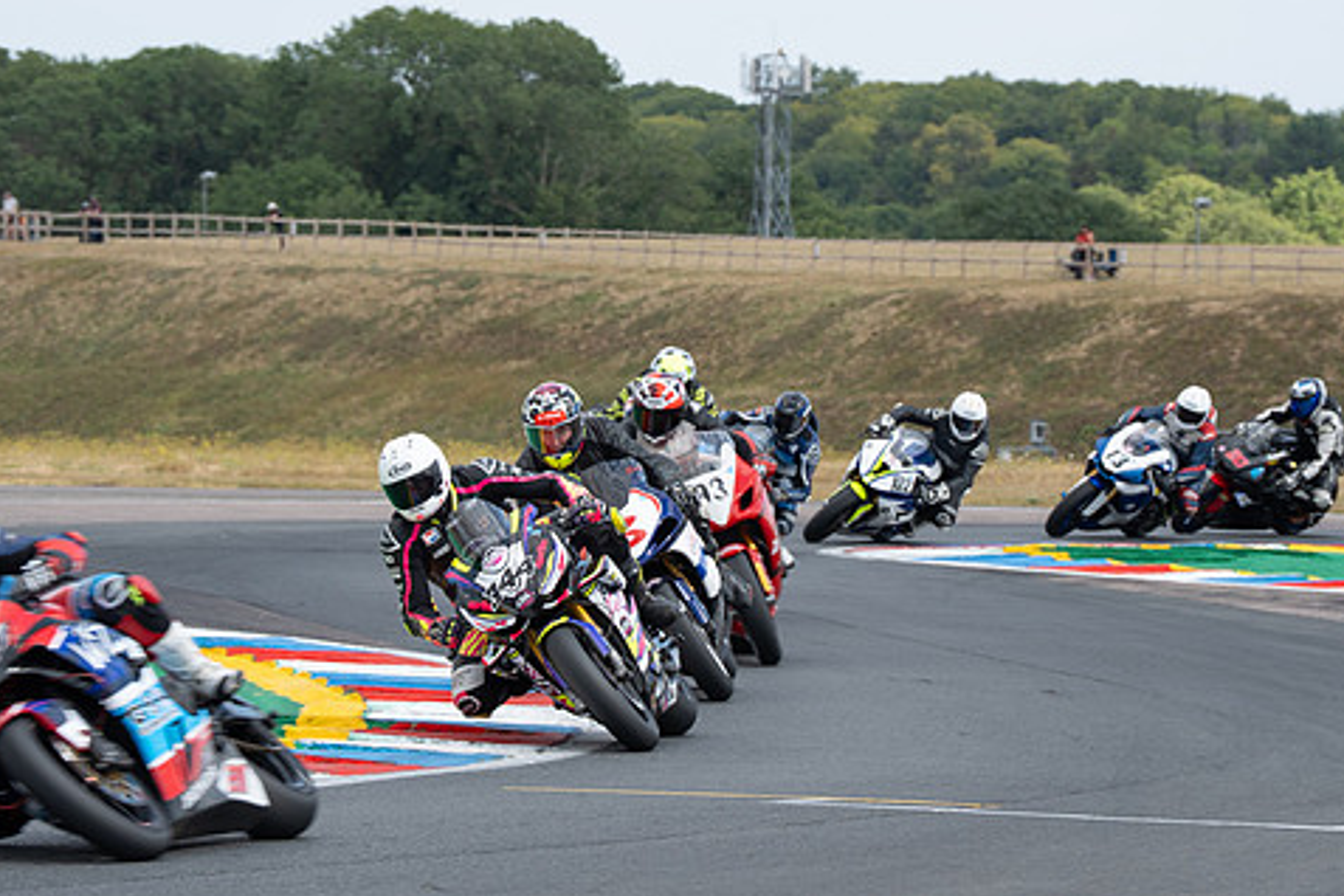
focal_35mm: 282
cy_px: 382
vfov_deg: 4.9
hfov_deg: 7.3
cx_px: 779
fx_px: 10527
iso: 125
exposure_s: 1/200
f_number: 9
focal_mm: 200
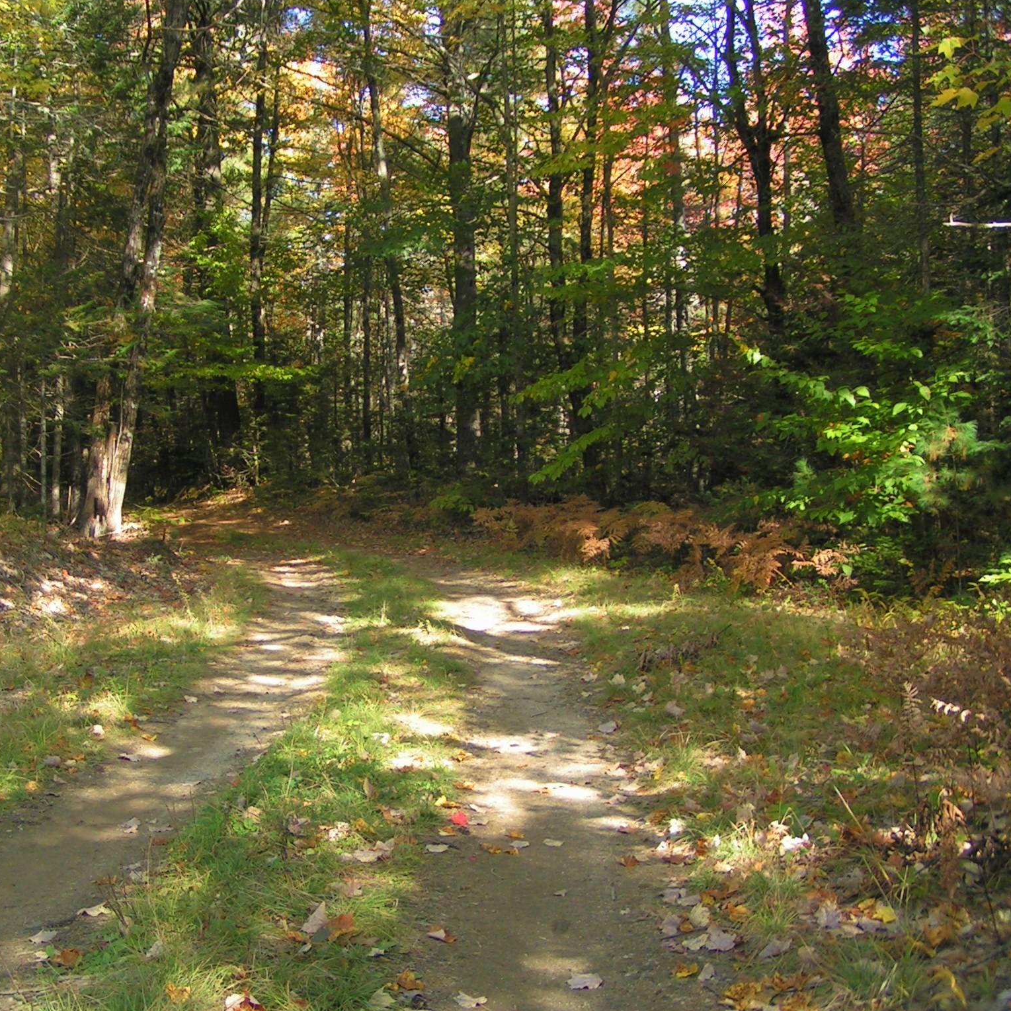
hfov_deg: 37.4
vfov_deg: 37.6
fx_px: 1487
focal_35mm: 45
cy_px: 505
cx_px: 388
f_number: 2.8
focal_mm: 5.8
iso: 50
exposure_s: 1/125
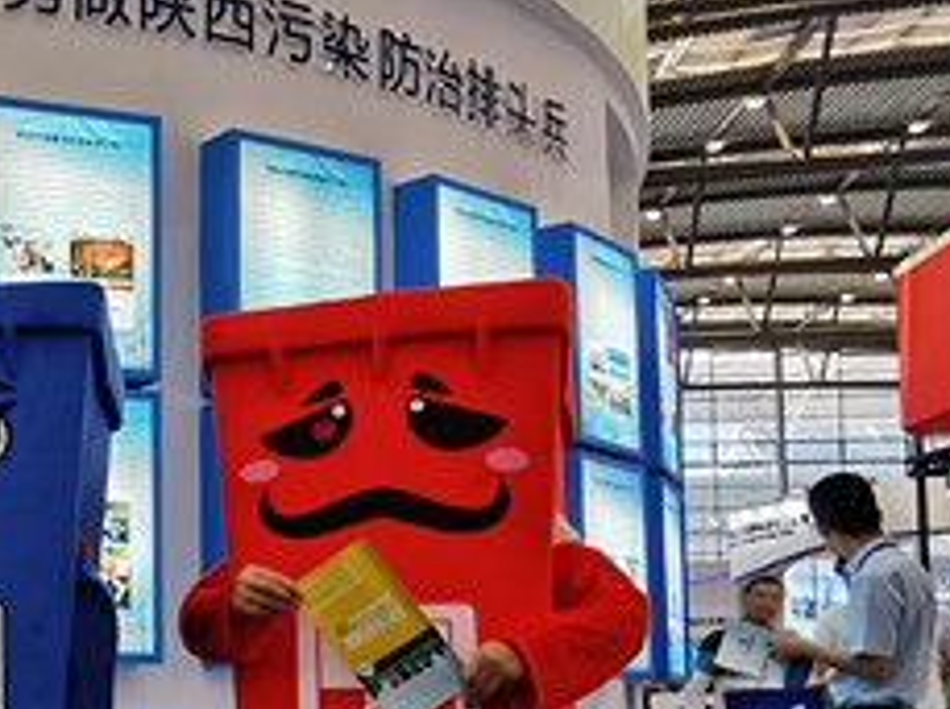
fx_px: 1534
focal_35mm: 56
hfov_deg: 29.6
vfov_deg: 25.7
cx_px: -183
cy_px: 531
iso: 100
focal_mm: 2.35
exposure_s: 1/100
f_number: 2.2
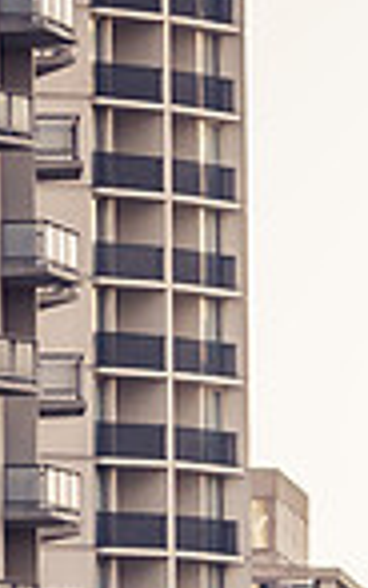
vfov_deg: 2.3
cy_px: 743
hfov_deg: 1.4
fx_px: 14588
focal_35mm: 910
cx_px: 1247
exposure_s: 1/320
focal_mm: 110
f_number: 5.6
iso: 100
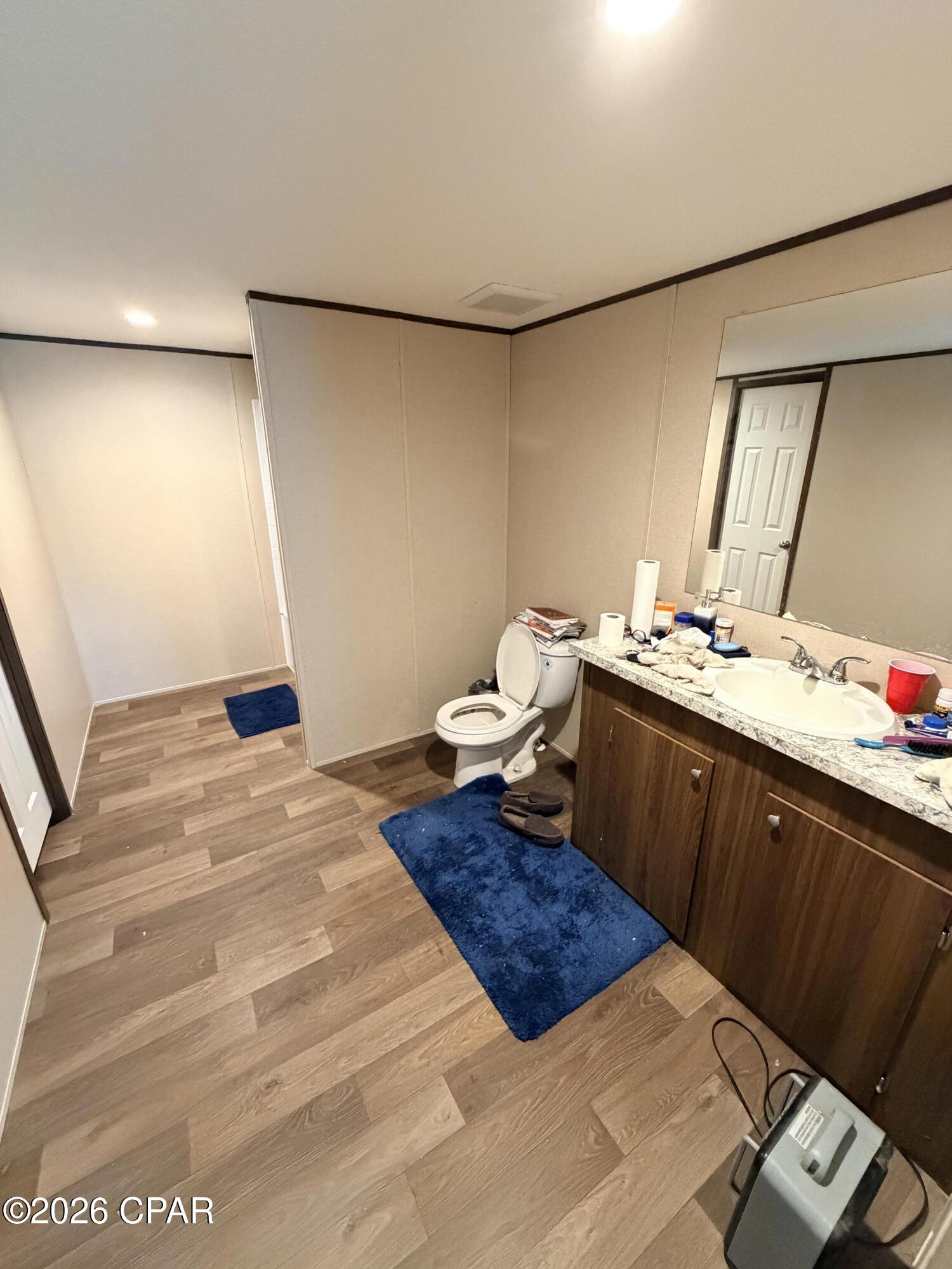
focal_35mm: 14
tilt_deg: -19.5
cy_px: 634
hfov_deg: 85.7
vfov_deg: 102.1
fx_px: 513
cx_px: 476
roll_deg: -0.7
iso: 800
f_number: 2.2
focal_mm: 2.22
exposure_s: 1/60
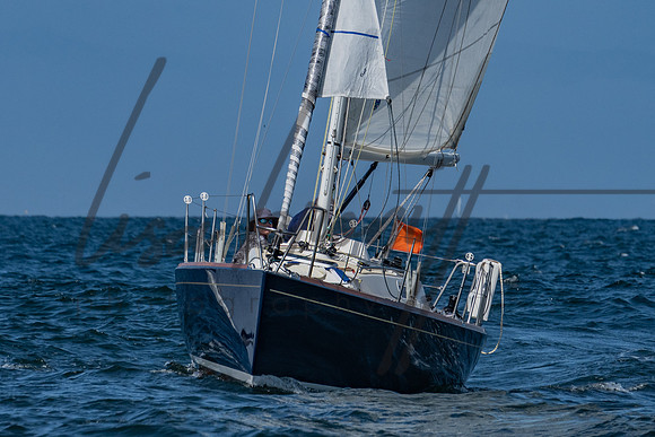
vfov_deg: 3.0
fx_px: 8392
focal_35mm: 461
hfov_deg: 4.5
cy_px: 27
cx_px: 337
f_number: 6.3
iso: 200
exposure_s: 1/3200
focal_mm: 200
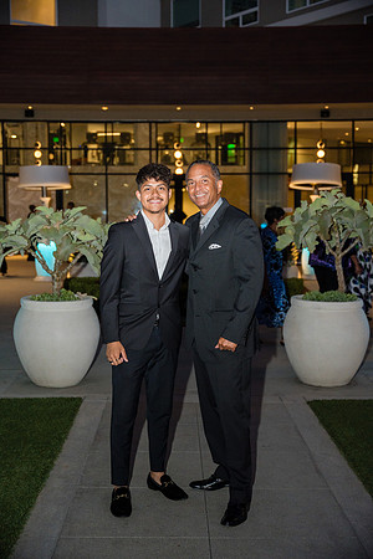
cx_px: 186
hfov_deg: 28.3
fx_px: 740
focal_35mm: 48
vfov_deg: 41.4
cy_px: 280
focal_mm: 47.6
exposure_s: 1/160
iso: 1600
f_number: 2.8
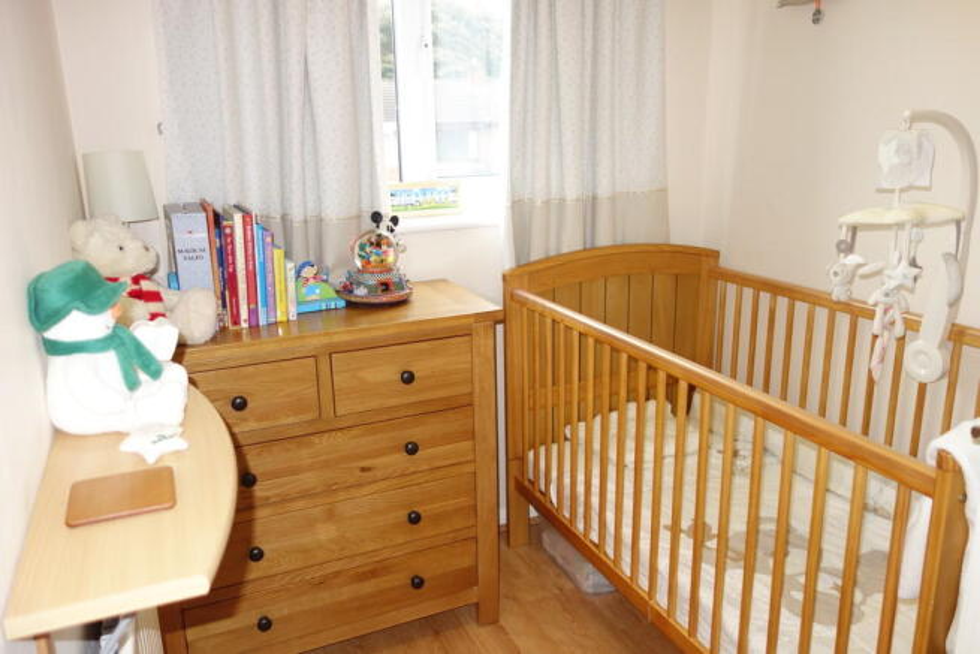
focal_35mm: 28
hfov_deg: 65.5
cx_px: 490
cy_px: 327
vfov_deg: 46.4
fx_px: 762
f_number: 1.8
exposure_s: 1/30
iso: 125
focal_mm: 10.4
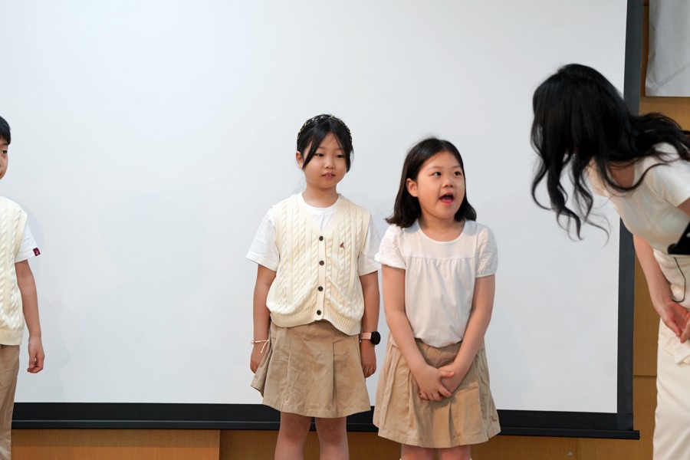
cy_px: 230
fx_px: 3833
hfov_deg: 10.3
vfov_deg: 6.9
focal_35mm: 200
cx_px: 345
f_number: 4
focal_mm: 200
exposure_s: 1/250
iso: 1000
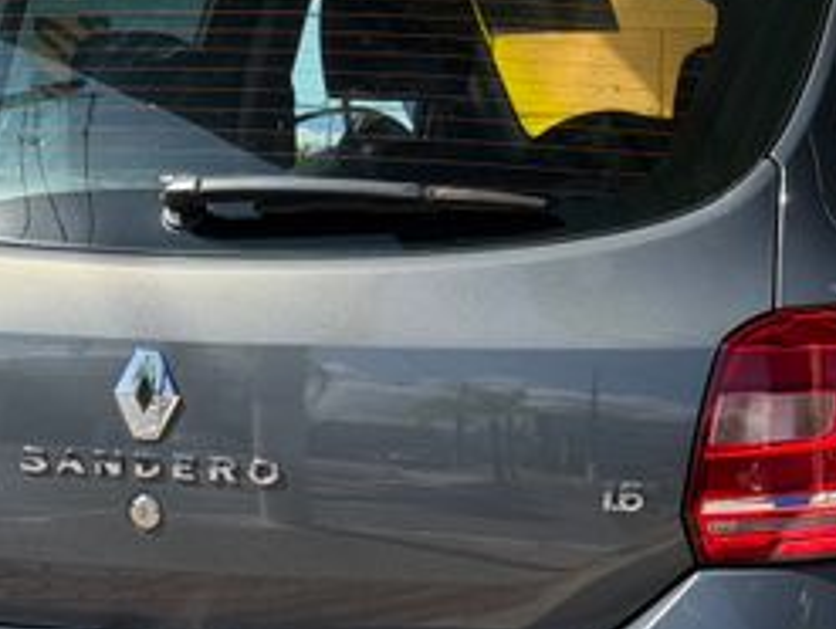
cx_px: 565
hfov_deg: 13.2
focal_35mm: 149
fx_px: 3604
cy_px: 436
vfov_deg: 10.0
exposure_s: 1/3096
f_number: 1.78
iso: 100
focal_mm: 6.76
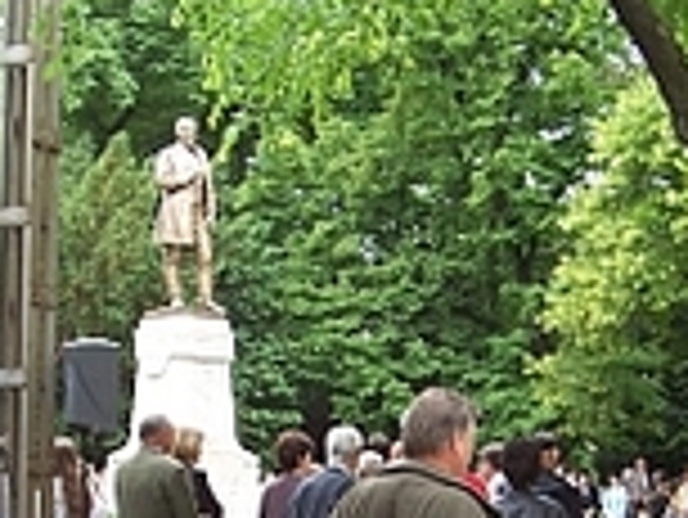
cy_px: 581
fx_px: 1770
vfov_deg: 16.1
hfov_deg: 22.0
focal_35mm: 89
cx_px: 387
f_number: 2.7
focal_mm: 5.6
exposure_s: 1/125
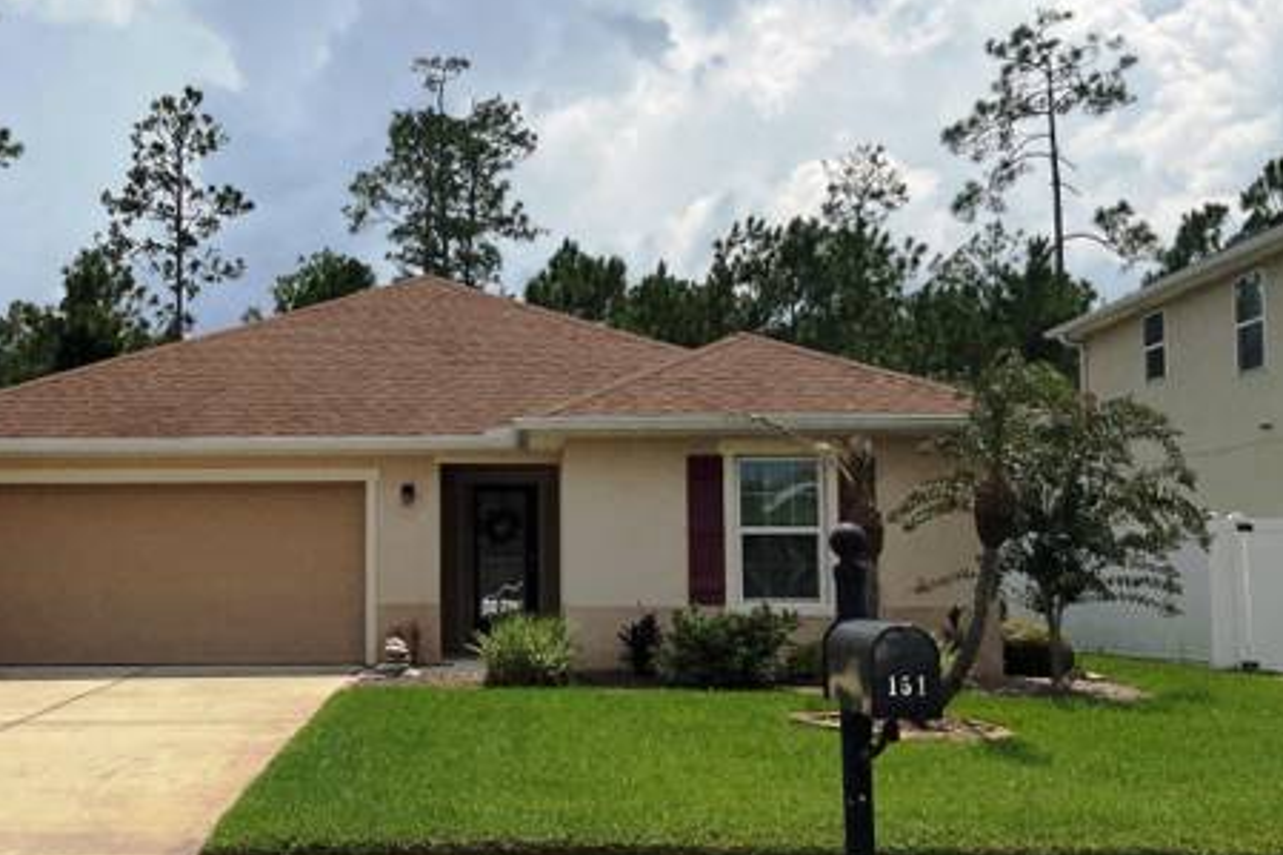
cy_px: 479
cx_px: 477
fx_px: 1532
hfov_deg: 45.0
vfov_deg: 31.1
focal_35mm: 43
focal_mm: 3
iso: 16
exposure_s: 1/4065
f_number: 1.8
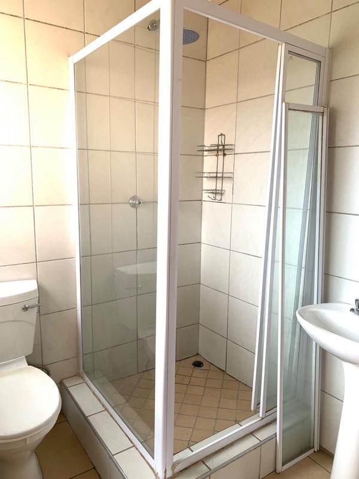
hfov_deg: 53.1
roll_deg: -1.7
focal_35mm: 26
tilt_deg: -8.7
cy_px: 240
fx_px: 360
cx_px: 180
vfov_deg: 67.3
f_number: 1.8
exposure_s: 1/60
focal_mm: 4.25
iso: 125
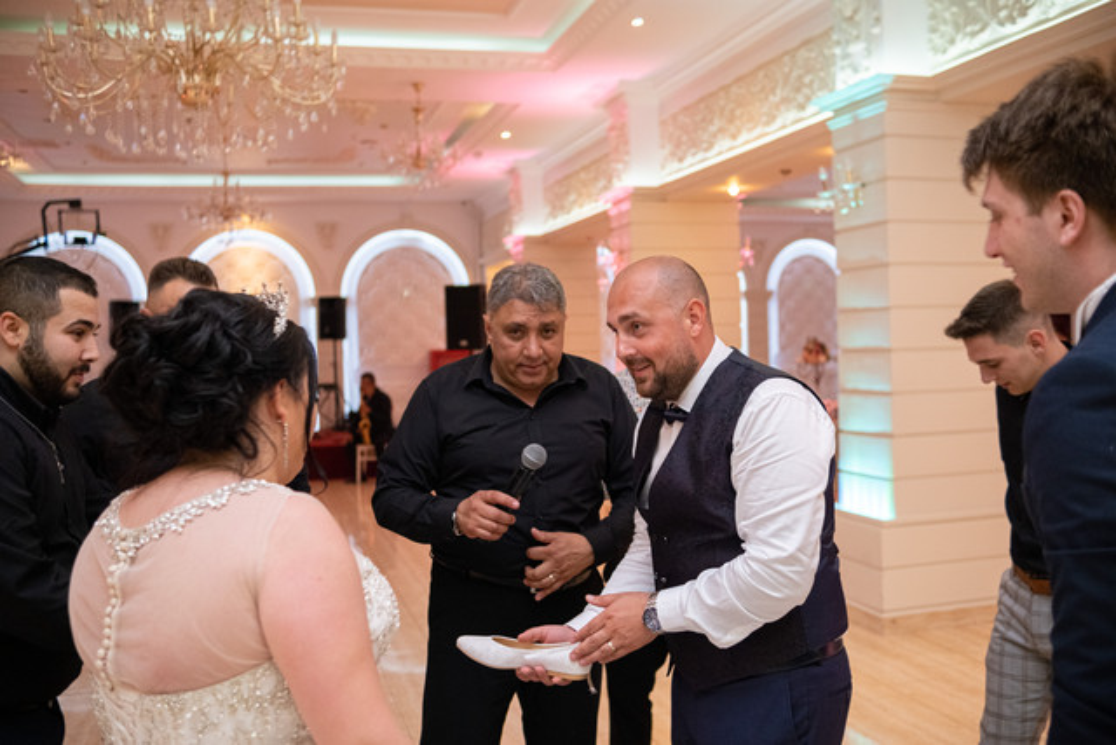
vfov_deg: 37.9
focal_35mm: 35
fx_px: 1085
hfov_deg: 54.4
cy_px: 372
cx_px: 558
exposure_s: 1/125
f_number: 2
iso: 1000
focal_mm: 23
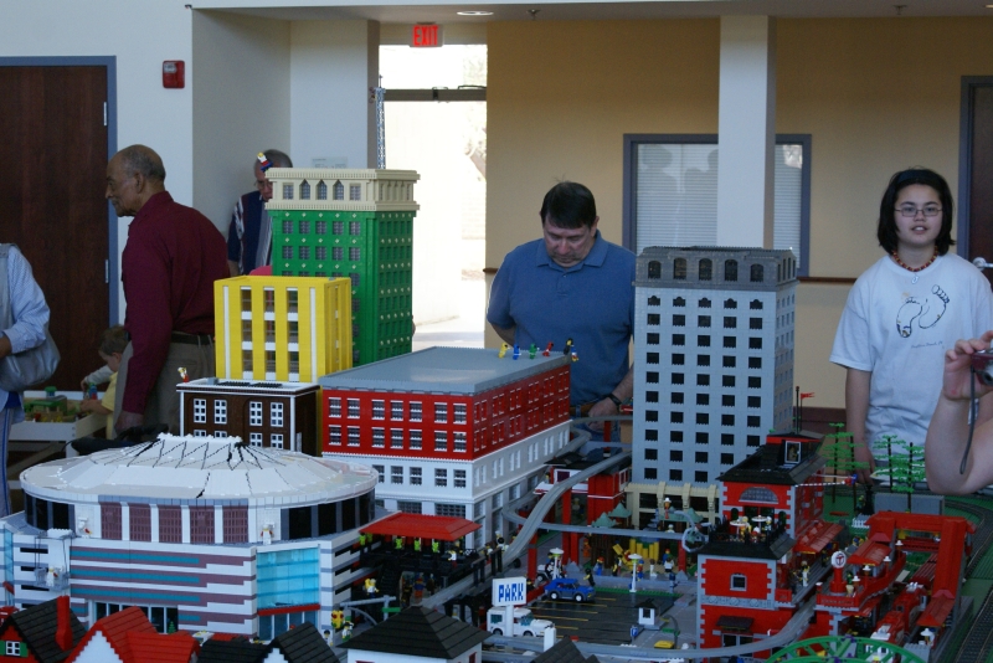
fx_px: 2069
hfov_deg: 27.0
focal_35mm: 75
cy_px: 332
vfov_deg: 18.2
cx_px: 496
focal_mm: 50
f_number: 5.6
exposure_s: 1/80
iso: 320
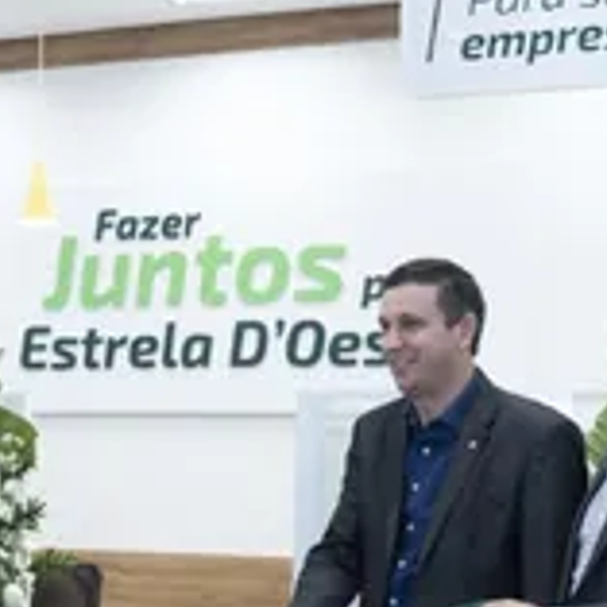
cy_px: 657
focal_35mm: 78
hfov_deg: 22.0
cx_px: 170
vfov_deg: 21.2
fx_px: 1547
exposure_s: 1/125
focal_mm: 16
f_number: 2.2
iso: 500
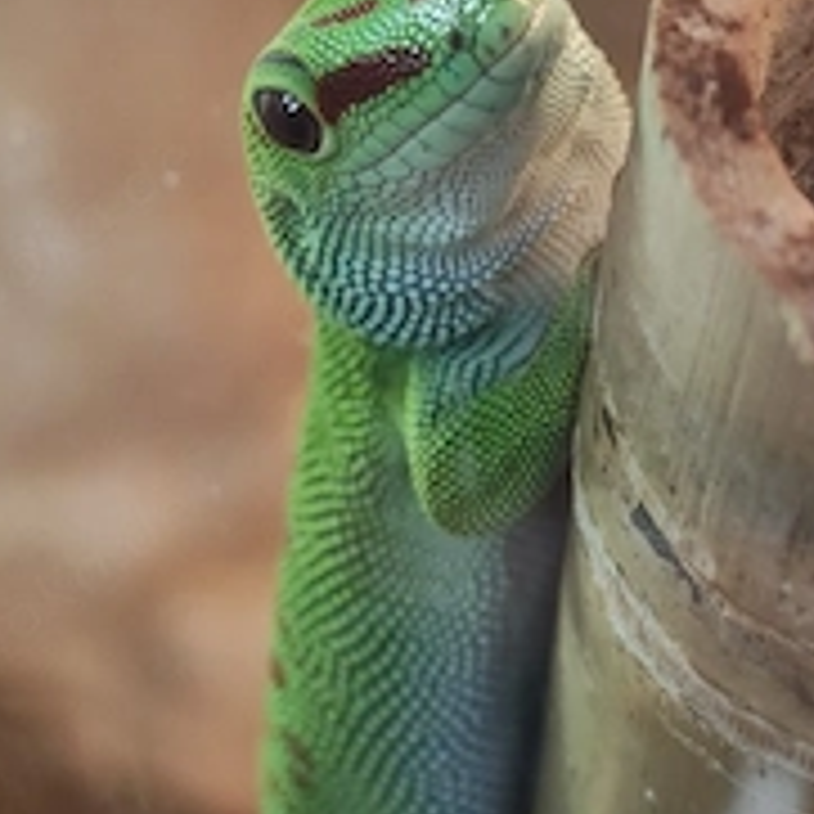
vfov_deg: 12.7
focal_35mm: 137
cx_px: 504
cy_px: 288
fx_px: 3645
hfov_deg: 12.7
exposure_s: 1/25.1
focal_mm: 13.3
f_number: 2.55
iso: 1044
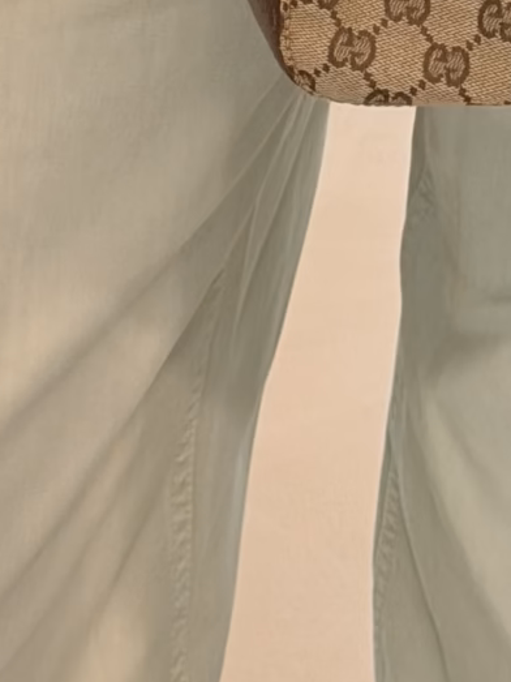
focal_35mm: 235
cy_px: -271
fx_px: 4627
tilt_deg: -29.3
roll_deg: -1.4
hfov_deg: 6.3
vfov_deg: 8.3
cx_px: 274
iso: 100
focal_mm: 6.76
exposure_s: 1/50
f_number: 1.78
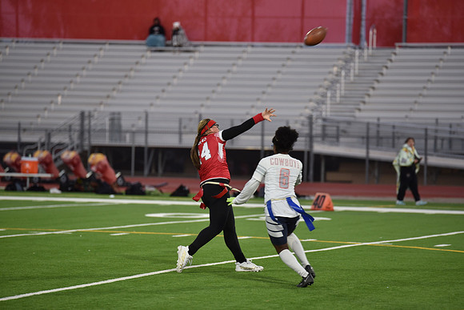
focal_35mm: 200
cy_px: 155
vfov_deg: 6.9
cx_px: 232
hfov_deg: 10.3
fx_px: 2578
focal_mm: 200
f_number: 2.8
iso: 1000
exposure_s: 1/500
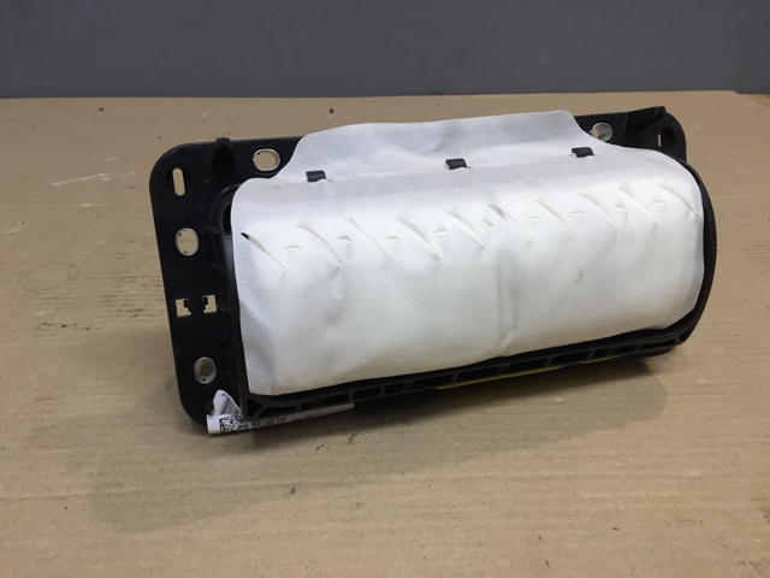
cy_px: 289
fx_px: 645
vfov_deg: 48.2
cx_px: 385
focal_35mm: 29
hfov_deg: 61.7
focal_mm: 4.15
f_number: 2.2
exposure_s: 1/30
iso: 32
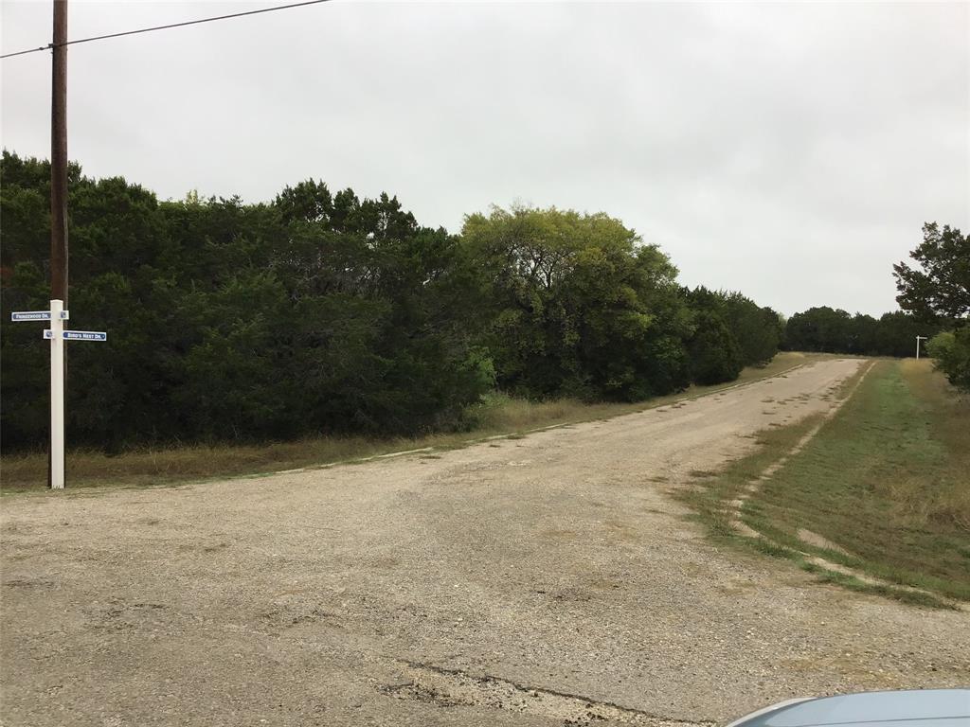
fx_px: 869
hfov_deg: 58.4
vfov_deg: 45.4
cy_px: 364
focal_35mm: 31
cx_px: 485
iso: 40
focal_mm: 3.3
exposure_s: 1/120
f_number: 2.4
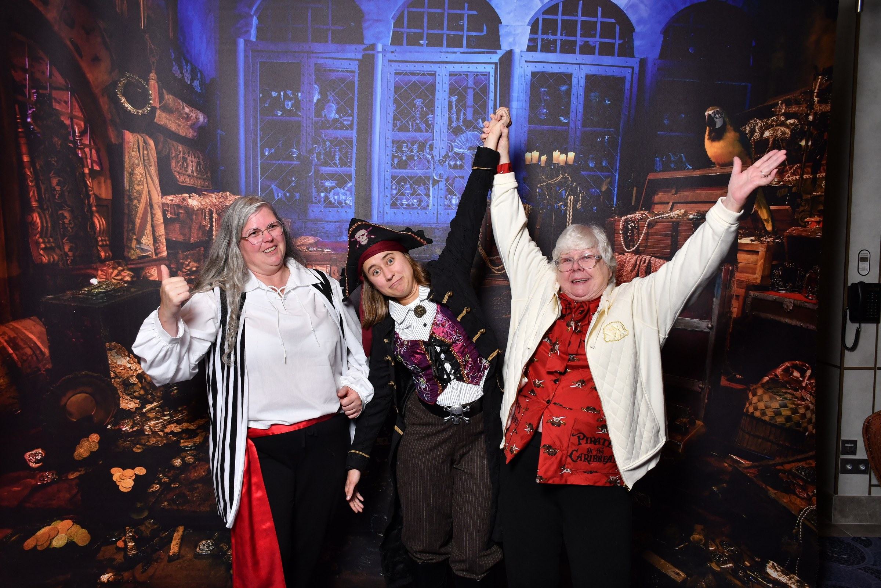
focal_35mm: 30
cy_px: 294
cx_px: 440
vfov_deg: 43.6
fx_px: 734
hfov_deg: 61.9
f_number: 5.6
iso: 400
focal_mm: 20
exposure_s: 1/125
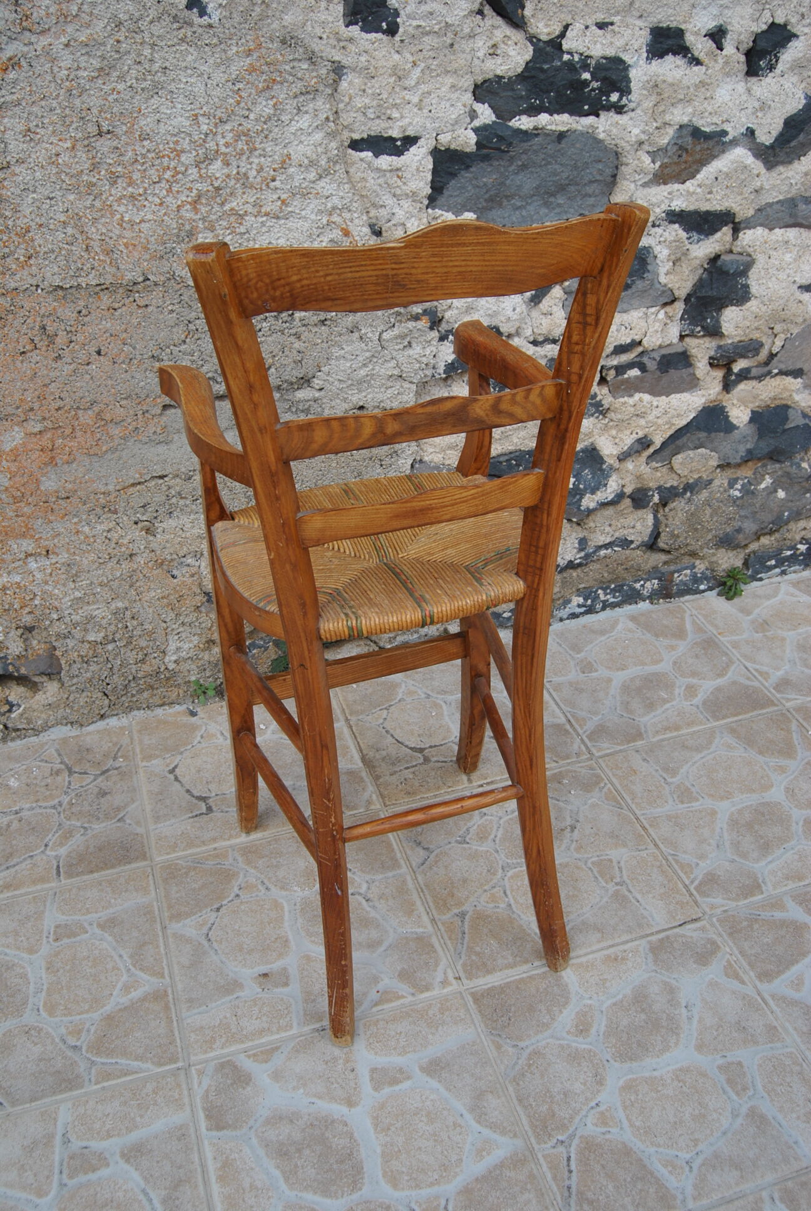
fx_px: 1112
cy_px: 606
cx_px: 406
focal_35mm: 33
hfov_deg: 40.1
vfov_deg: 57.2
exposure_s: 1/200
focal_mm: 22
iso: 100
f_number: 7.1
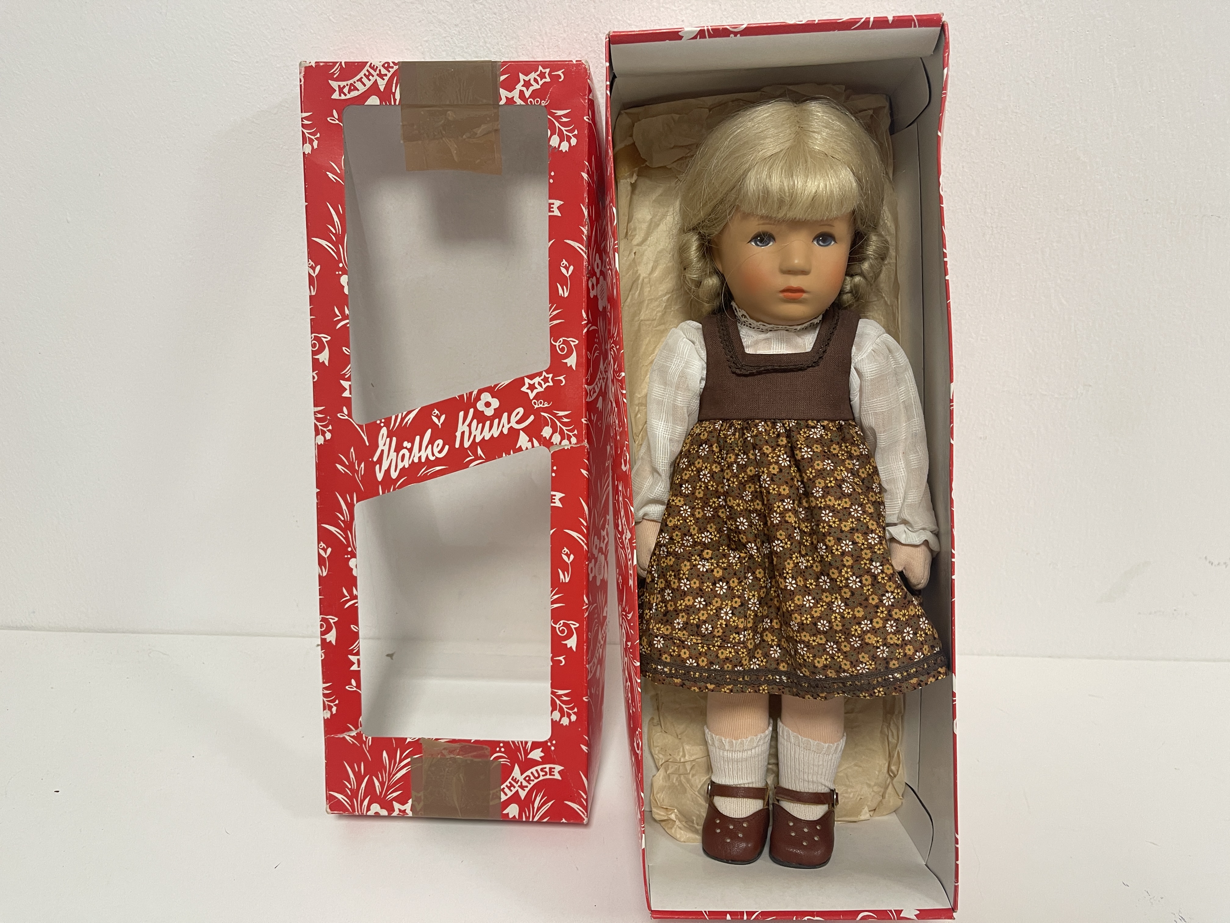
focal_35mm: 25
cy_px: 462
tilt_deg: -28.8
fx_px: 888
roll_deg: +2.2
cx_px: 615
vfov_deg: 54.9
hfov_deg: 69.4
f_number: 1.6
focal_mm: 5.1
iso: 100
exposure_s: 1/50
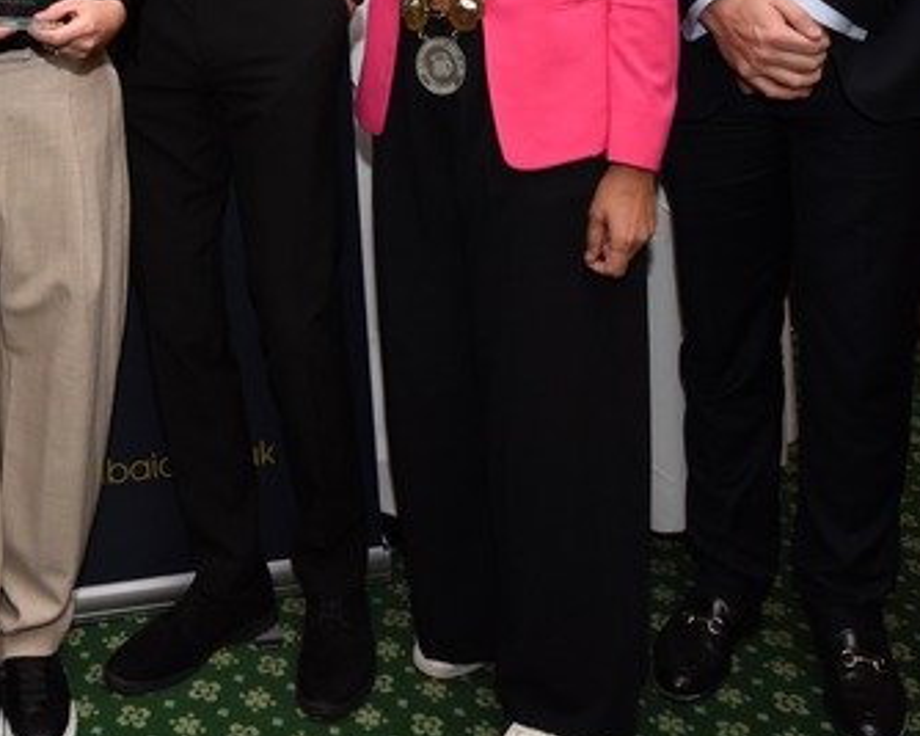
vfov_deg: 32.6
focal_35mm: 43
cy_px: 33
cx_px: 264
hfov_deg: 42.0
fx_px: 1170
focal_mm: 17
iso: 800
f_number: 6.3
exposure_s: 1/60
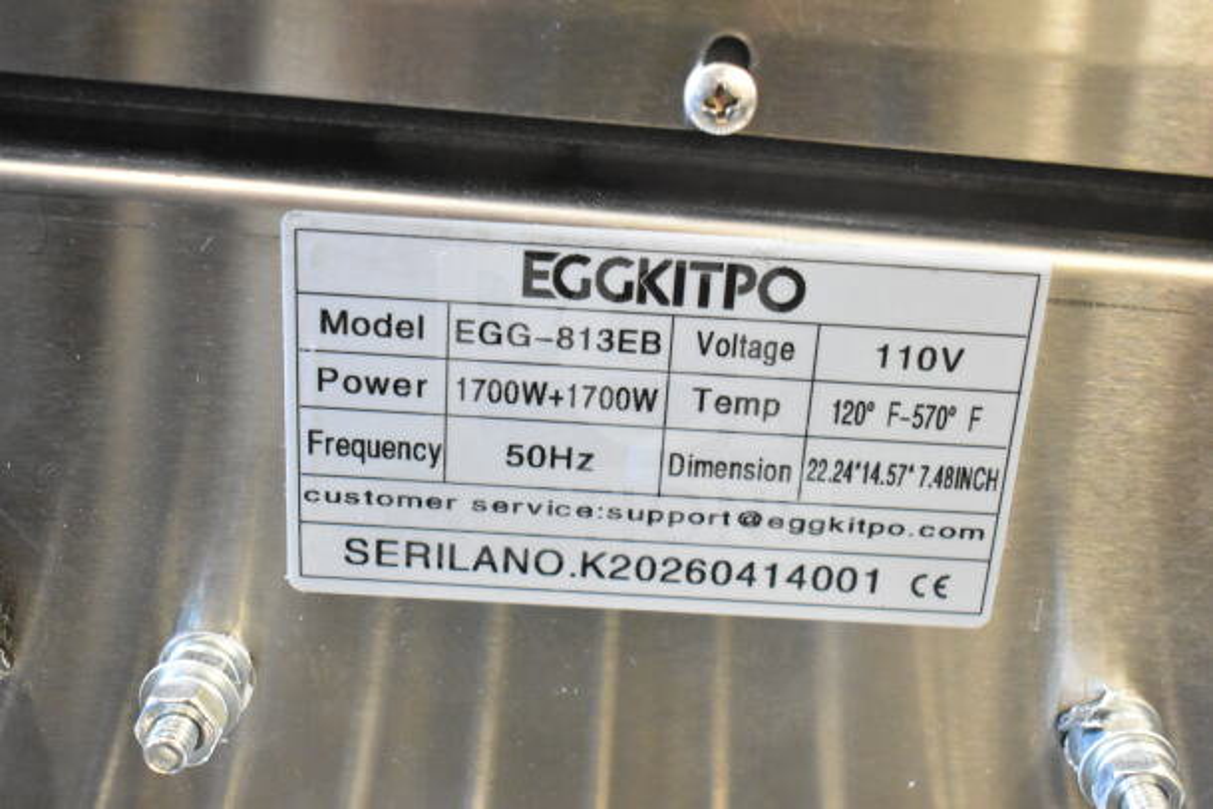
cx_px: 606
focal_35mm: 45
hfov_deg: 43.6
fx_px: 1517
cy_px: 404
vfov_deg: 29.9
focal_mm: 30
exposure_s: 1/50
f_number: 4.2
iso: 7200
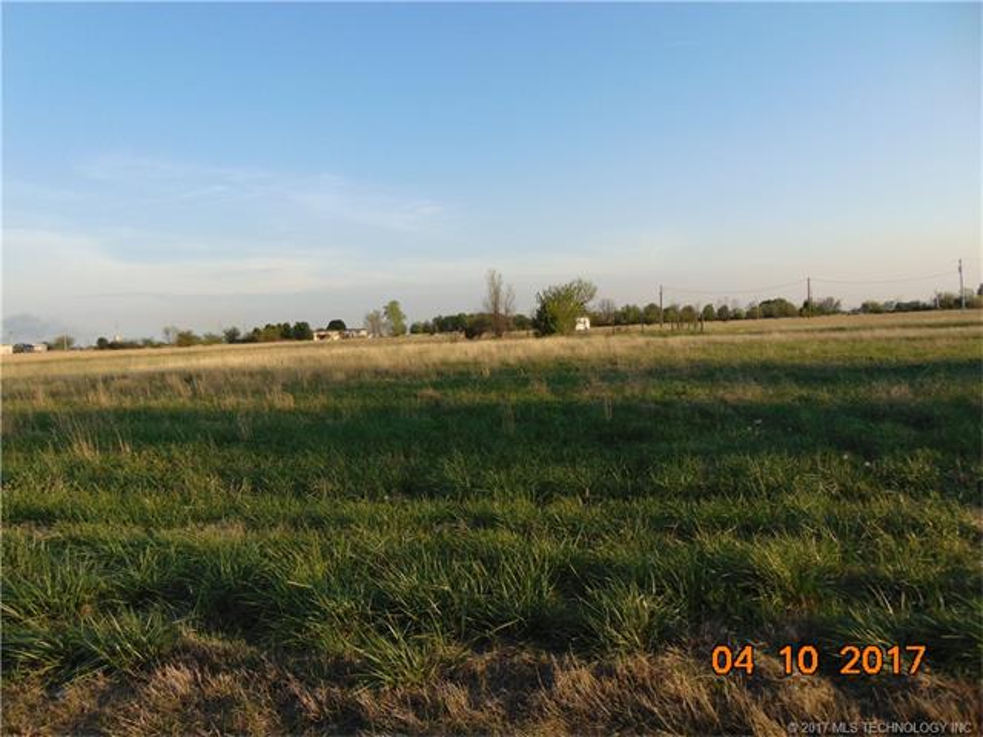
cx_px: 492
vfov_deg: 54.9
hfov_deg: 69.4
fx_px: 710
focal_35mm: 25
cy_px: 368
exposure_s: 1/500
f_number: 3
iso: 80
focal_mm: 4.5
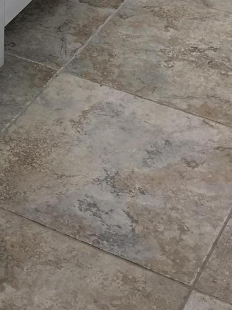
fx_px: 983
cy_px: -244
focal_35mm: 110
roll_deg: +0.1
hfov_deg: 13.1
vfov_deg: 15.4
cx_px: -43
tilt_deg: -13.4
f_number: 2.2
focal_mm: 4.15
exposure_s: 1/60
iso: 25
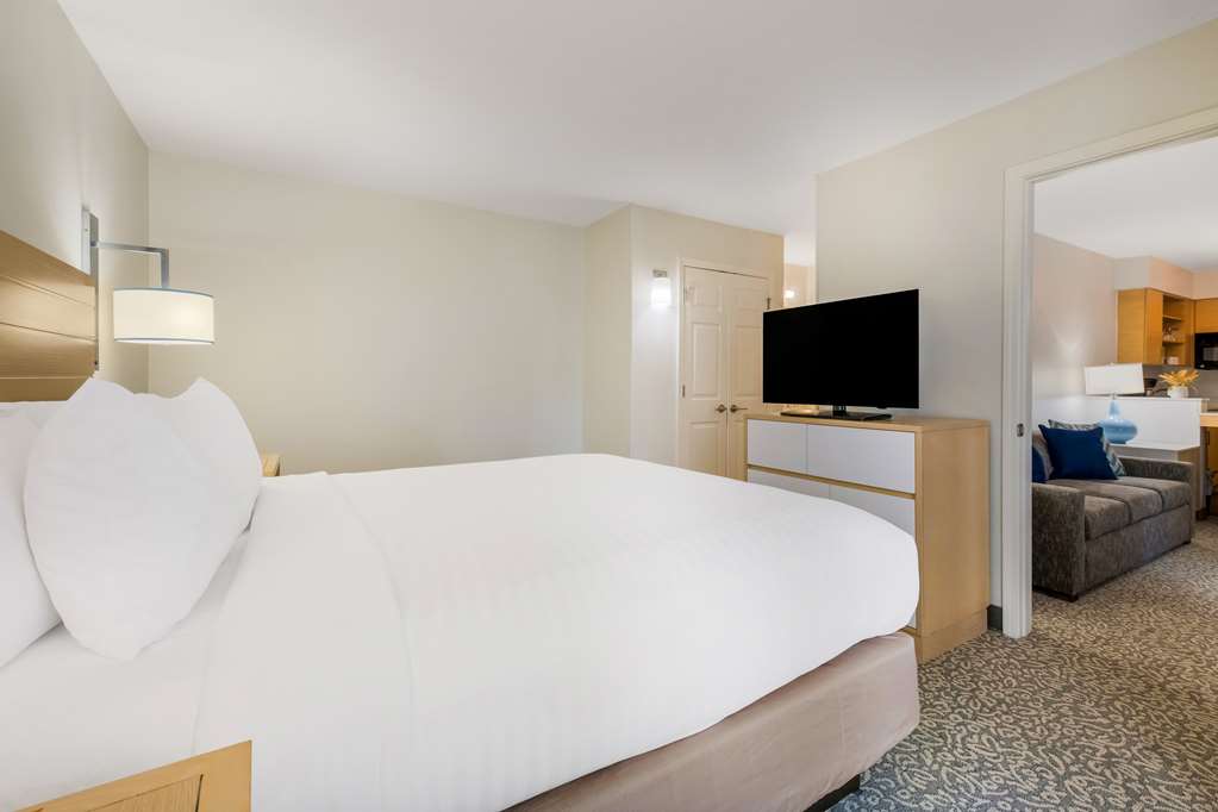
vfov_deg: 73.7
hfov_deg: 96.7
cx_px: 609
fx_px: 541
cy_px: 406
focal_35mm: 16
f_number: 11
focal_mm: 16
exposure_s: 1/4
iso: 320
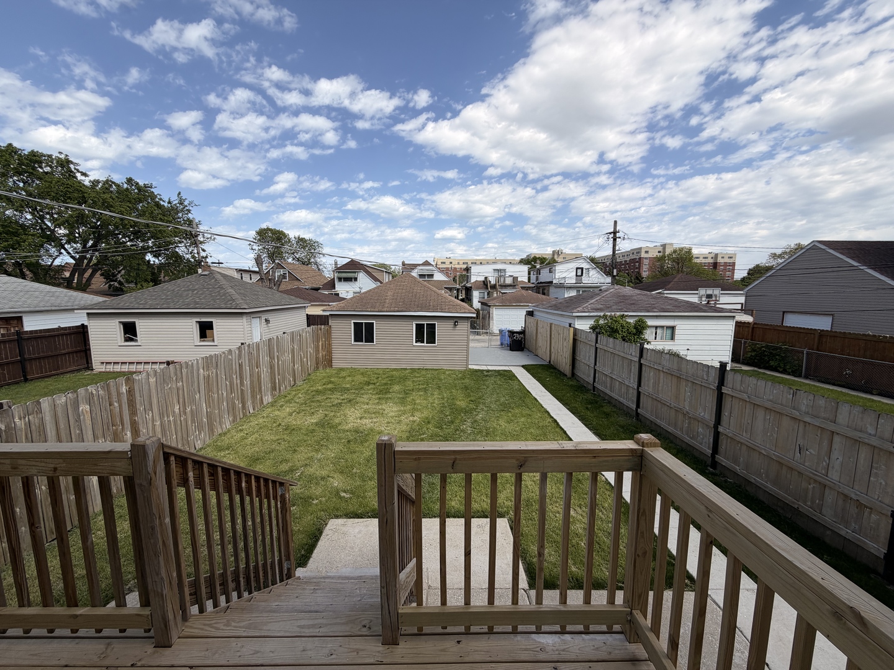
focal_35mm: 14
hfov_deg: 102.1
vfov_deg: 85.7
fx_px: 362
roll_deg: +0.4
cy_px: 335
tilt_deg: -7.3
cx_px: 447
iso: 20
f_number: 2.2
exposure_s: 1/820
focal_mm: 2.22
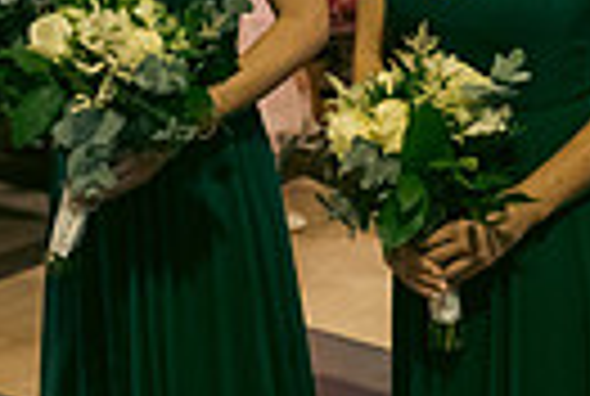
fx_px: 1741
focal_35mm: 106
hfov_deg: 18.0
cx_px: 752
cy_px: -128
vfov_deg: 12.6
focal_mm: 24
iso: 1000
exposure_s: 1/160
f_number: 3.5
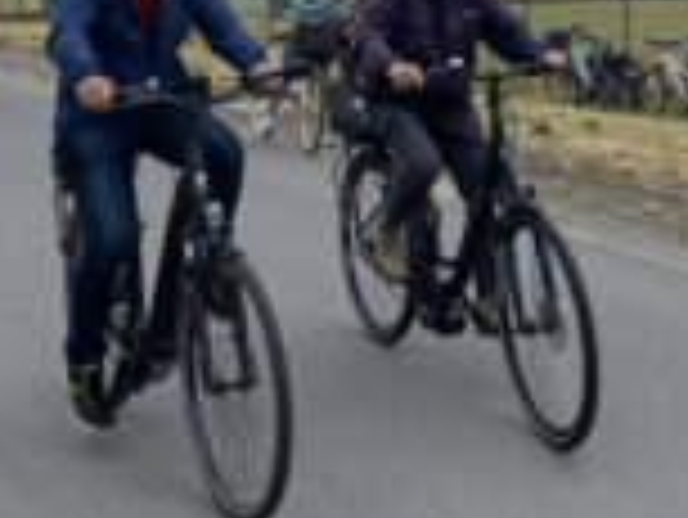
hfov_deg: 28.5
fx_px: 1353
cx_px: 391
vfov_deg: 20.5
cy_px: -77
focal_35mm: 68
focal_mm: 4.2
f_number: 1.8
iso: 32
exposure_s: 1/2105
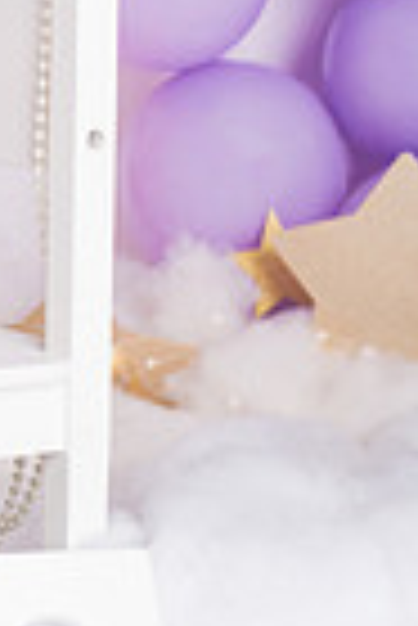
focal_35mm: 162
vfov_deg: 12.6
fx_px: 2814
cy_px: 158
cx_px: -252
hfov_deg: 8.3
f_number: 3.5
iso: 200
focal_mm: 50
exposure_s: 1/200
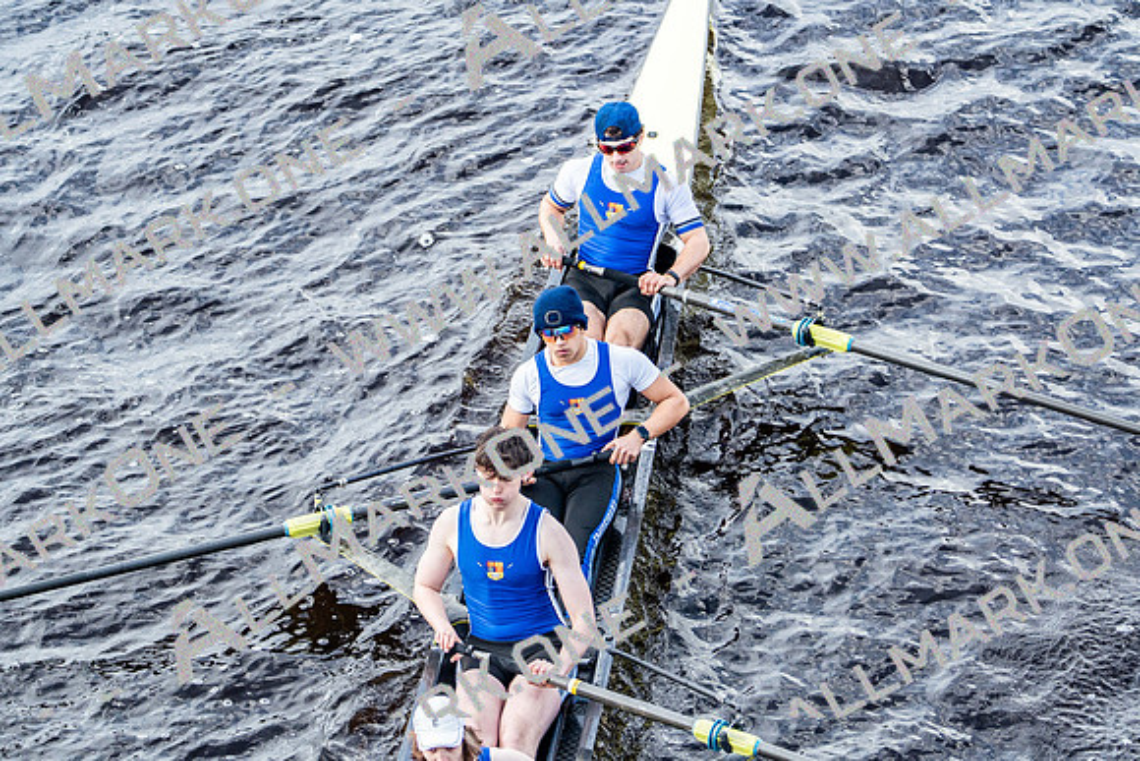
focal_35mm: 200
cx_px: 570
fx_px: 6335
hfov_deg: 10.3
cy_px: 380
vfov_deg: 6.9
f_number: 5.6
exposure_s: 1/1250
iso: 1600
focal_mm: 200
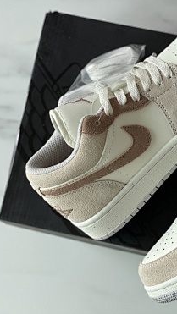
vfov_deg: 22.7
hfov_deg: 12.6
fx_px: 783
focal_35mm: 94
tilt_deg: -79.9
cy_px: 156
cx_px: 201
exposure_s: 1/121
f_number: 2.2
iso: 25
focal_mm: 7.5
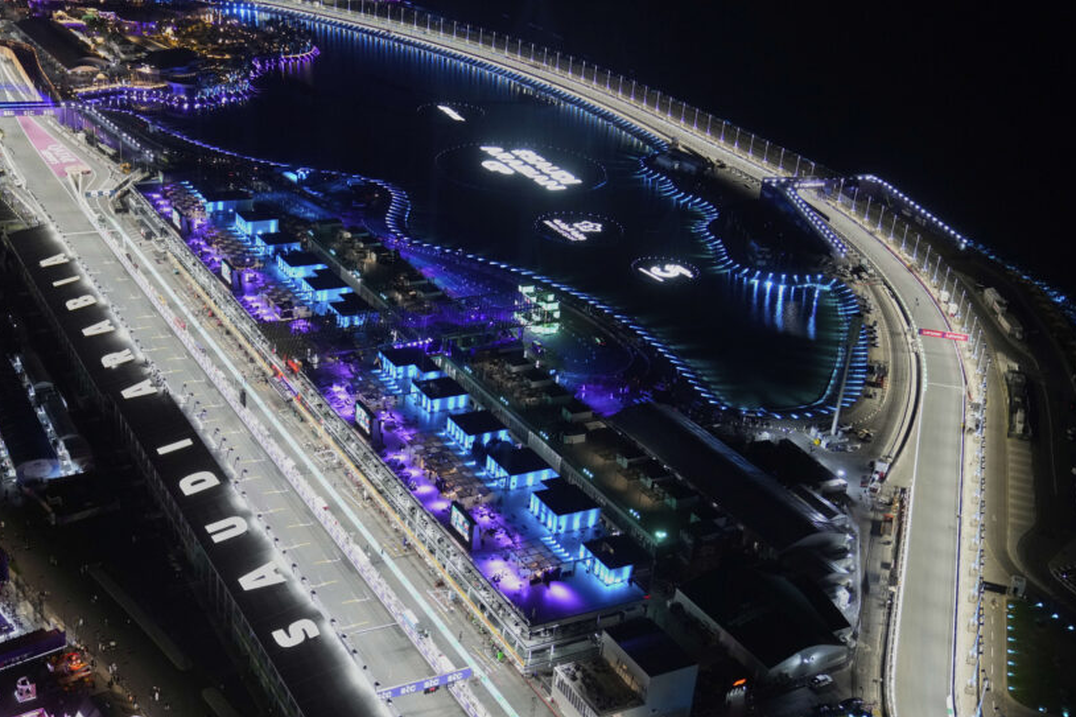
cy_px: 388
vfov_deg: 30.5
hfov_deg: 44.3
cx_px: 437
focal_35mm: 44
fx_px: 1315
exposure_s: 1/250
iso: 2500
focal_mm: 35
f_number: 2.8
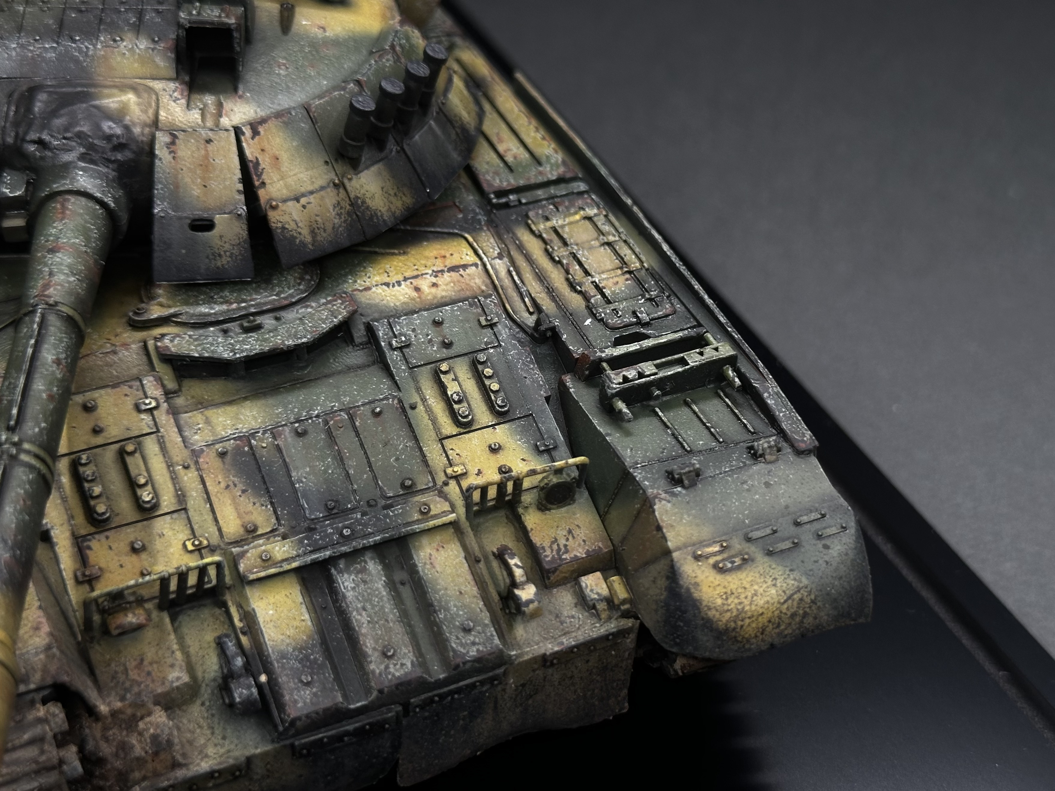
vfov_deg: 30.3
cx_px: 528
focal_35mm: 48
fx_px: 1463
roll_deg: -3.5
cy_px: 396
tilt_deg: -37.7
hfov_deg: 39.7
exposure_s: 1/110
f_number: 1.78
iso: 80
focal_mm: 6.86
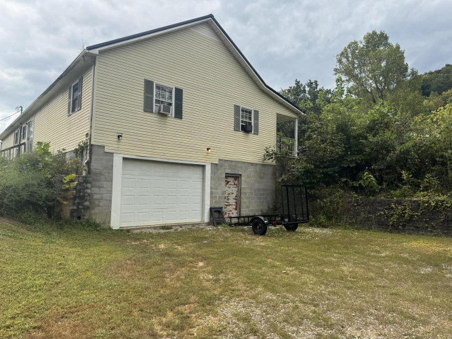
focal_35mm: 24
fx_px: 313
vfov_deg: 56.8
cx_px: 226
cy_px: 170
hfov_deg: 71.6
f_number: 1.78
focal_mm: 6.76
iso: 80
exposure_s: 1/1112
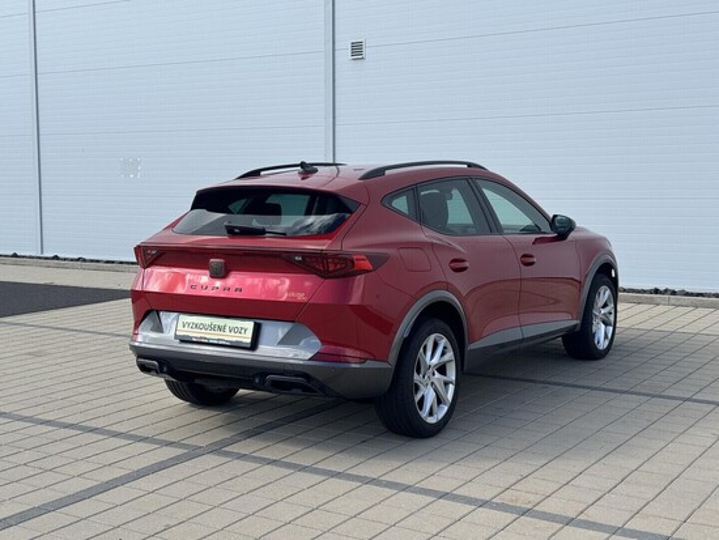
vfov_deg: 30.3
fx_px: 997
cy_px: 270
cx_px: 360
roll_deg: +0.4
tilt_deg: -5.1
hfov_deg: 39.6
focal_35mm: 48
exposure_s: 1/2513
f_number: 1.78
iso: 64
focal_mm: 6.76
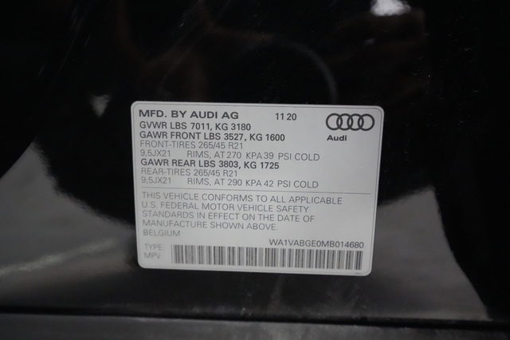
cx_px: 255
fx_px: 396
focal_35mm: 28
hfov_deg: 65.5
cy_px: 170
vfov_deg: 46.4
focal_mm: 28
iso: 25600
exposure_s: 1/160
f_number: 4.5
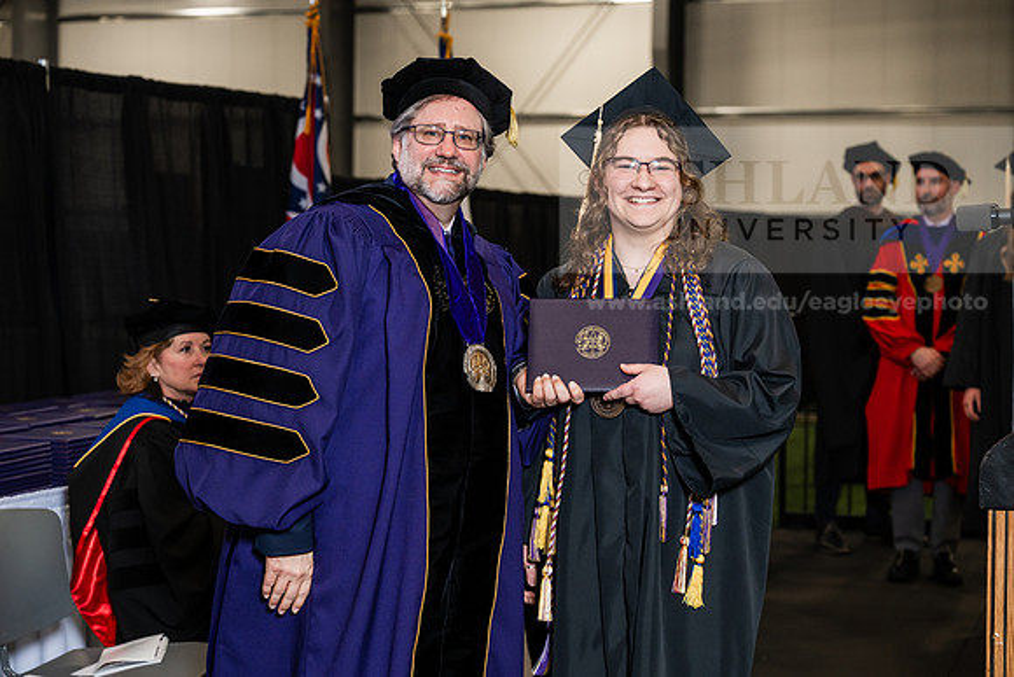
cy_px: 338
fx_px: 1972
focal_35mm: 70
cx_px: 507
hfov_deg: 28.8
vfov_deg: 19.5
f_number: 4.5
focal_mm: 70
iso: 1250
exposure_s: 1/200
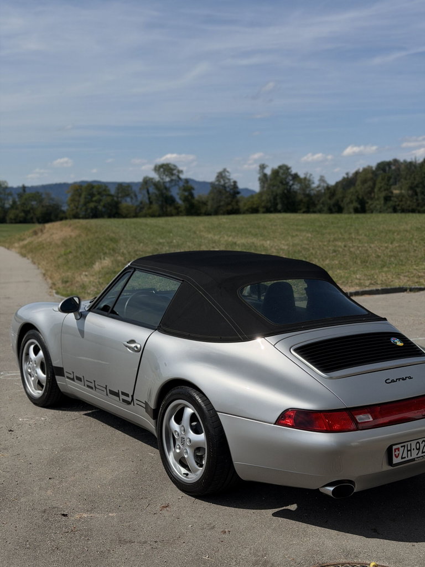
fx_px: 786
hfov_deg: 30.3
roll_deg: +0.2
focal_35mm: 48
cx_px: 212
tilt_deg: -6.9
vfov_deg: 39.7
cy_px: 284
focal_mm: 6.76
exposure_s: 1/11364
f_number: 1.78
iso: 100
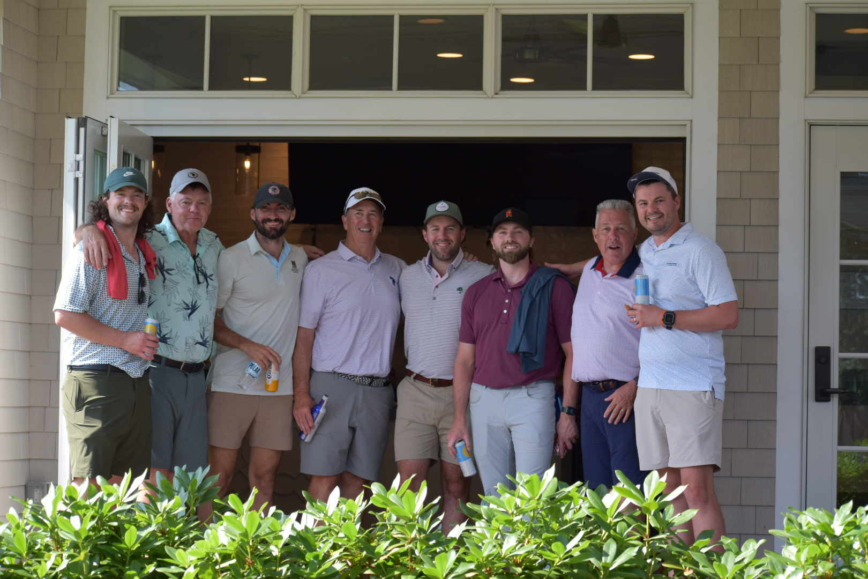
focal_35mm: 105
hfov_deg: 19.5
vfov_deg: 13.0
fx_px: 2531
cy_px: 290
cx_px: 434
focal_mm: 70
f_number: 5.6
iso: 200
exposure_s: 1/250
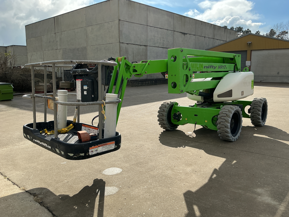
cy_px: 108
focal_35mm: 29
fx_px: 242
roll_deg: -0.1
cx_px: 144
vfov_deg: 48.2
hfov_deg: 61.7
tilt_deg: -9.1
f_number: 1.8
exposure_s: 1/2227
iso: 25
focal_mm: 3
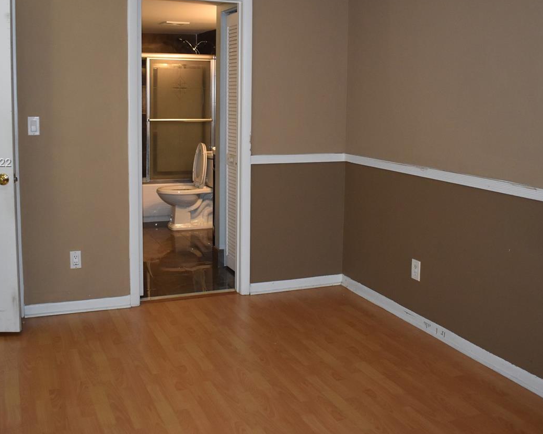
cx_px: 262
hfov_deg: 46.8
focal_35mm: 39
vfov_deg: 38.0
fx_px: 627
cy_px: 163
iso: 1400
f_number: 3.5
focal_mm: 18
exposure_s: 1/125
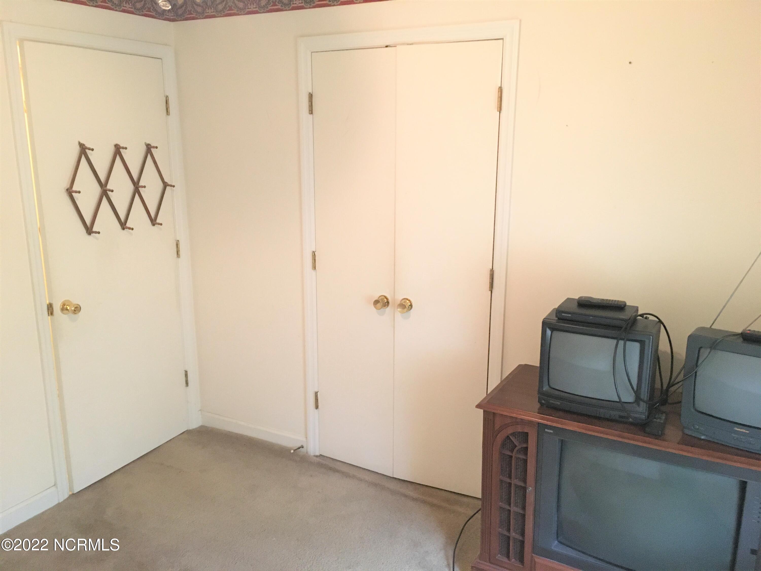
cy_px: 286
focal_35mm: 29
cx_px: 380
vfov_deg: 48.2
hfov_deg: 61.7
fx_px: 638
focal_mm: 4.15
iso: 200
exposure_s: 1/25
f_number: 2.2
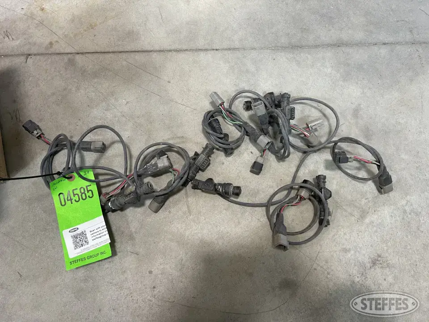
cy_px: 161
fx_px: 322
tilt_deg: -71.5
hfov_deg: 67.3
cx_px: 214
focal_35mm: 26
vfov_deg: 53.1
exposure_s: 1/60
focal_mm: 5.1
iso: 100
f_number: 1.6
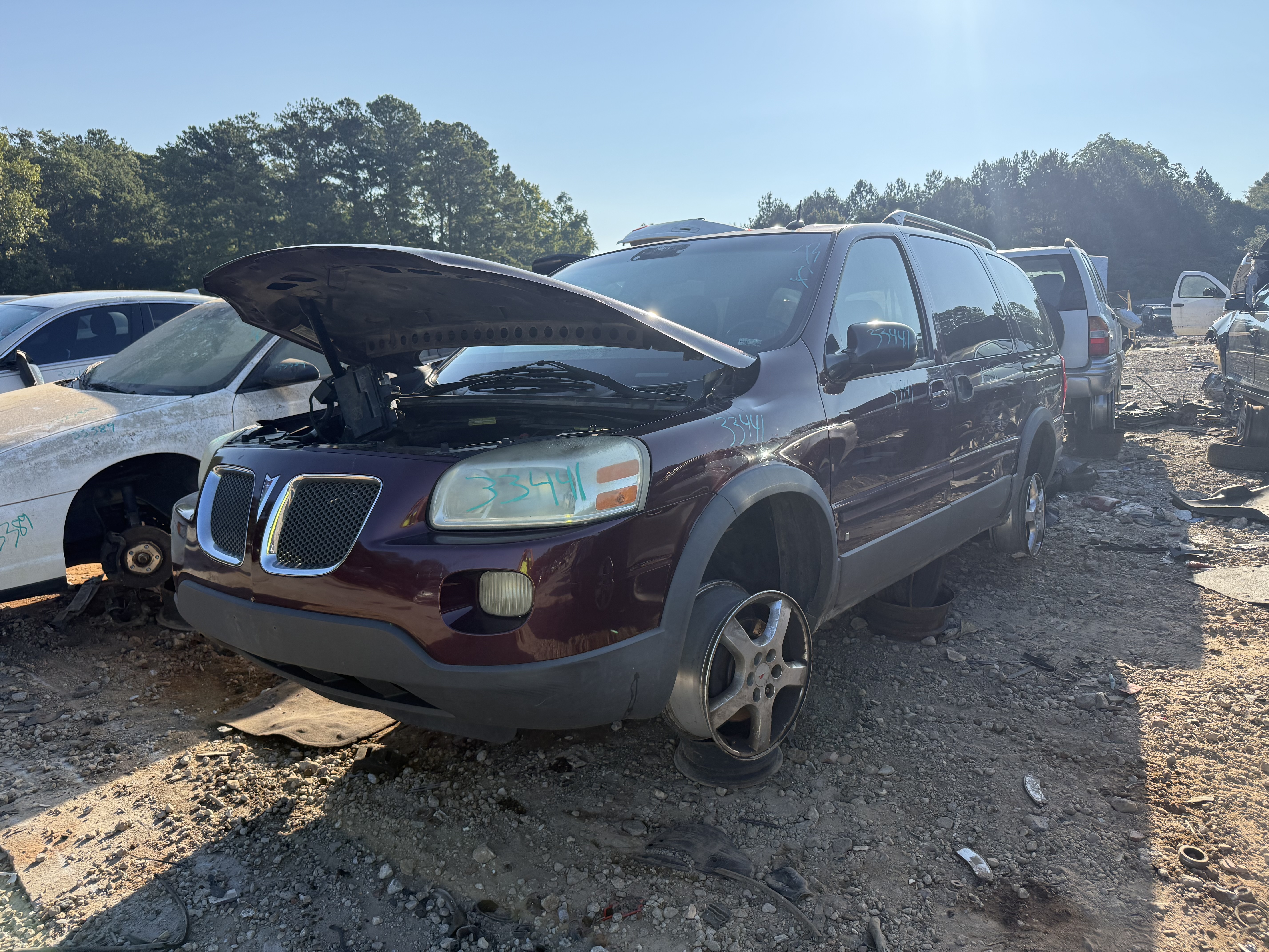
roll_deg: +1.0
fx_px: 880
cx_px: 634
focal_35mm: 24
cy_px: 476
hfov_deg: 71.6
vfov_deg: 56.8
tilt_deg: -6.5
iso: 100
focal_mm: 6.76
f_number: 1.78
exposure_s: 1/2907
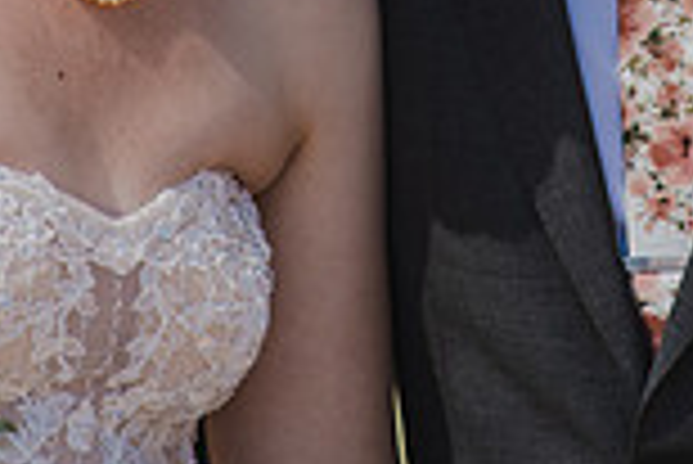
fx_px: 6166
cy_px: -378
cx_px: 508
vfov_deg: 4.3
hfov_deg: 6.4
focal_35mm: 320
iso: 100
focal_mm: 85
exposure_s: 1/500
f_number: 3.5
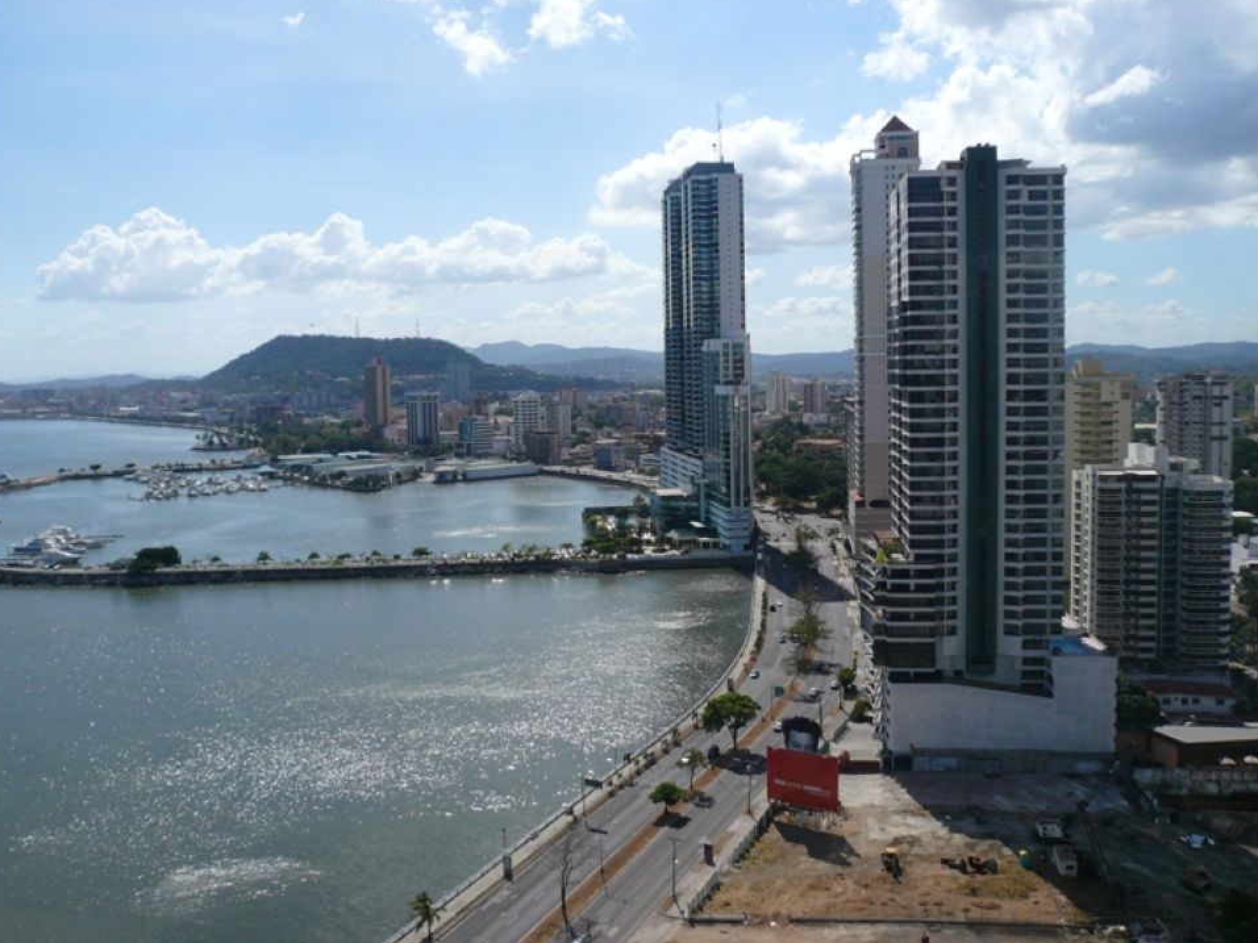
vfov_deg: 46.8
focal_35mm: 30
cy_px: 445
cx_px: 615
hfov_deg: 60.0
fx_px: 1090
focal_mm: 4.6
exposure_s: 1/320
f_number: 8
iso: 100
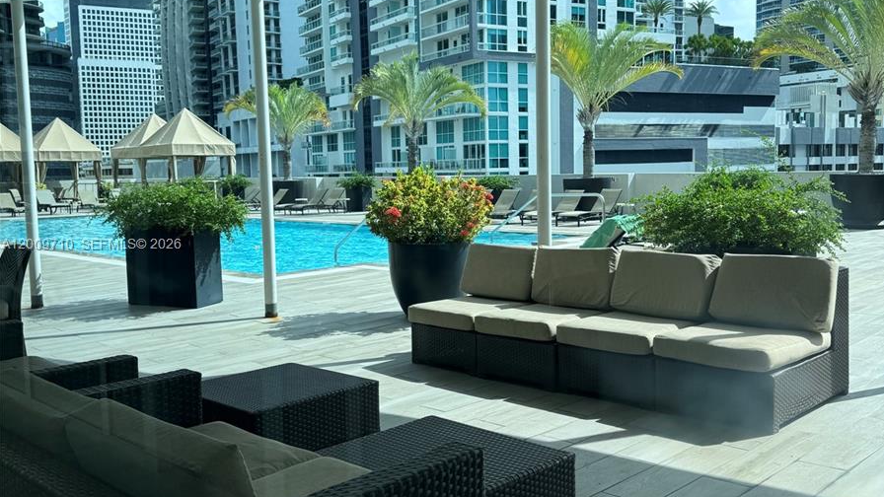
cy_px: 246
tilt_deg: -6.4
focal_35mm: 35
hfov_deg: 56.6
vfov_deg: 33.7
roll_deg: +1.3
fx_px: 820
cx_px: 443
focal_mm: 6.76
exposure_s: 1/2041
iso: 80
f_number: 1.78
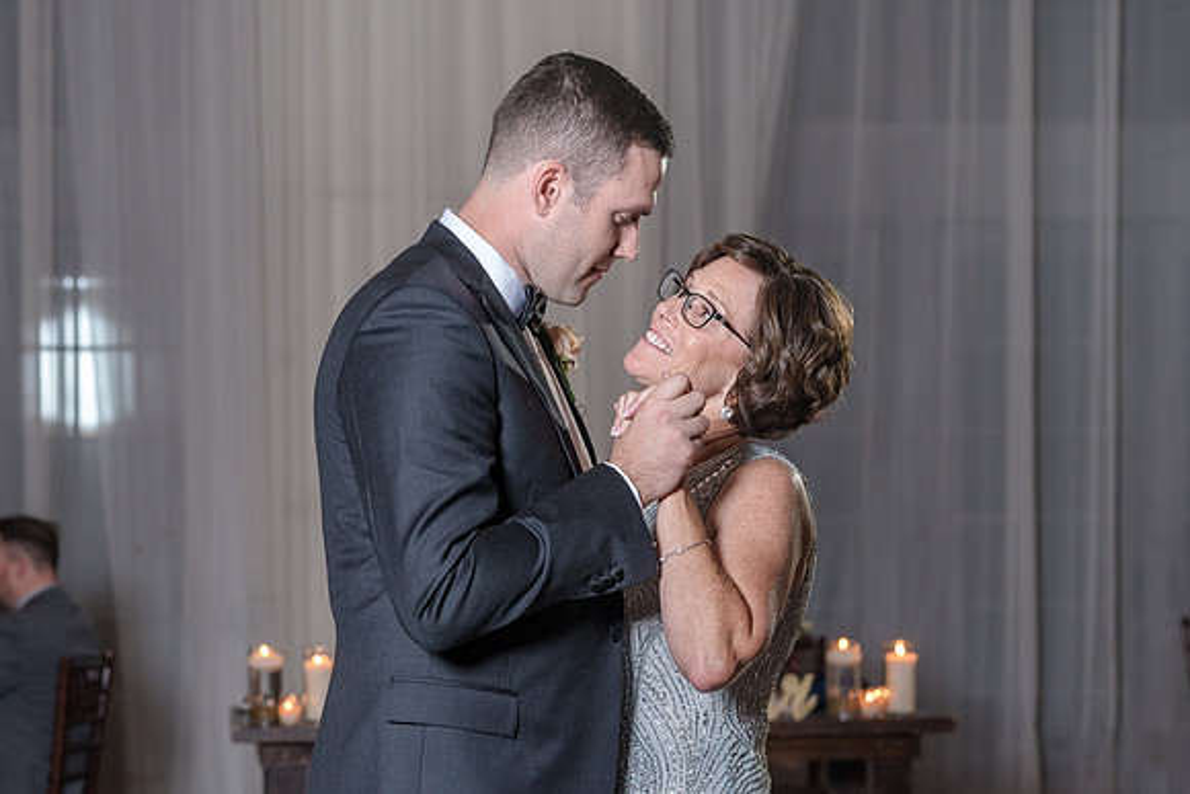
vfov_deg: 12.6
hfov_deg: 18.7
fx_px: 3605
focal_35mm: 109
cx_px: 566
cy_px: 414
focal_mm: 91
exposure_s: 1/100
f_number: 5.6
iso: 2000
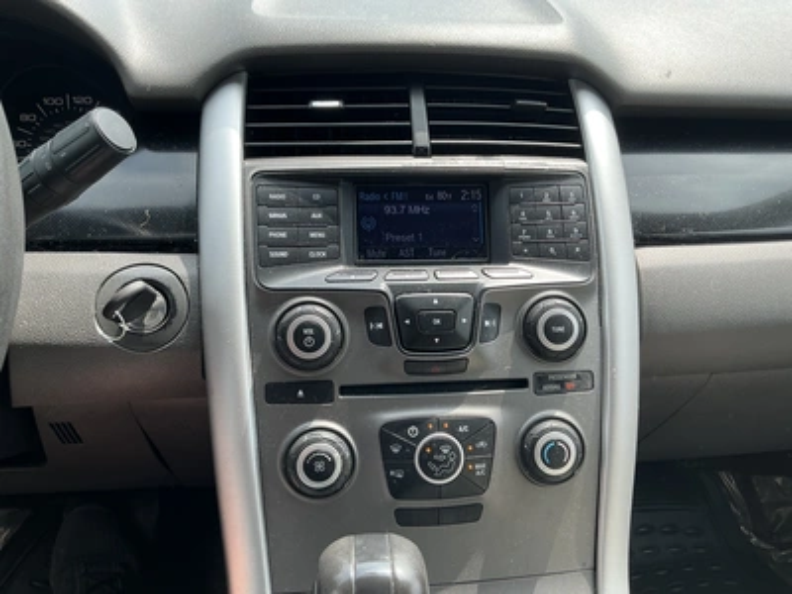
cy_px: 297
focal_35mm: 28
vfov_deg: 49.7
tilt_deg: -26.1
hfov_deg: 63.4
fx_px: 641
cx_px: 396
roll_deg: -0.5
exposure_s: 1/216
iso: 20
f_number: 1.8
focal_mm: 3
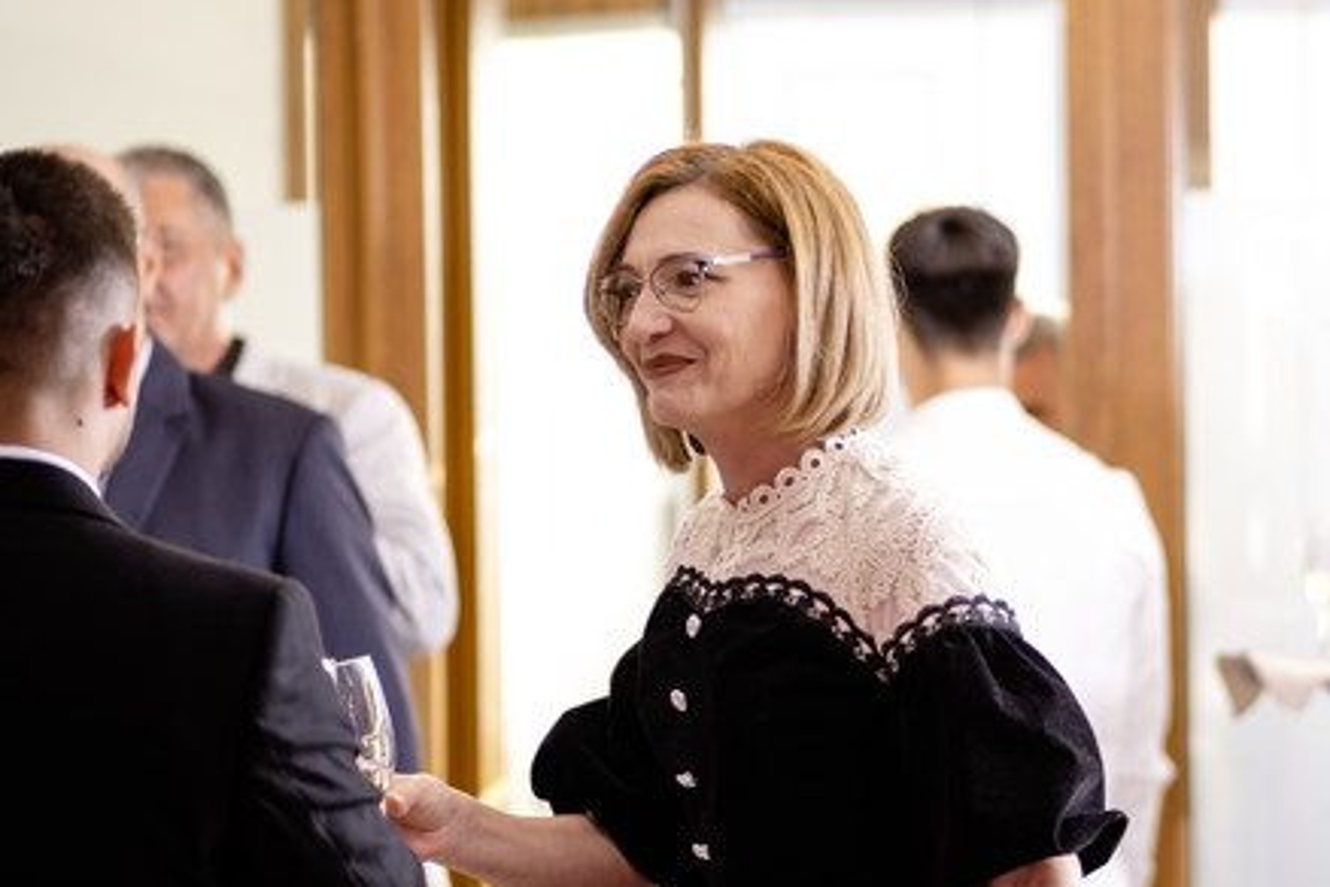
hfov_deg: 11.0
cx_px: 944
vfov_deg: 7.3
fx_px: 6908
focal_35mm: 187
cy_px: 427
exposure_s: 1/200
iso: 250
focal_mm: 85
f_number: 1.8
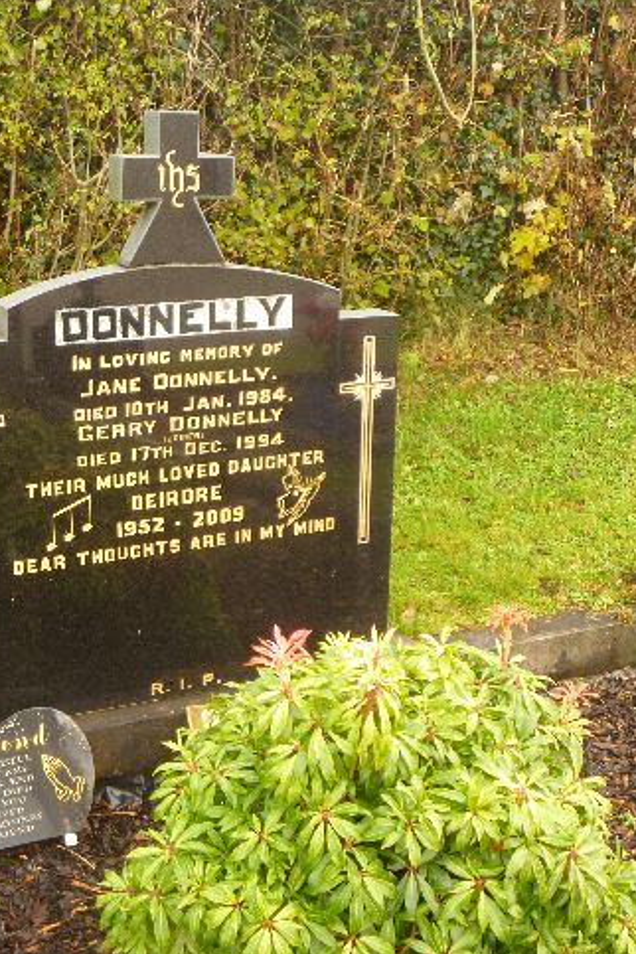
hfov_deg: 27.2
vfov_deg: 40.3
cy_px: 480
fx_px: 1298
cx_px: 178
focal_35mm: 49
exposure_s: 1/25
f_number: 3.5
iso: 100
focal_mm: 6.3
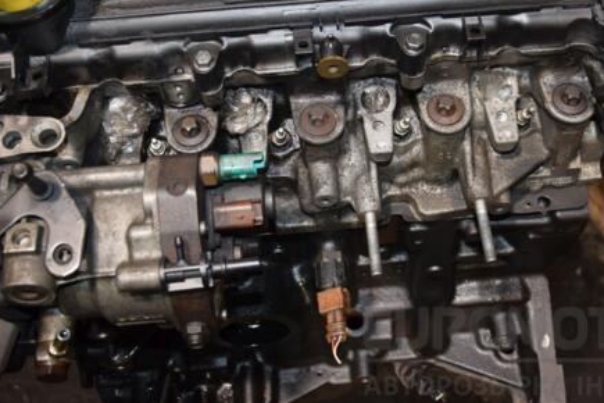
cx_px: 337
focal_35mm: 52
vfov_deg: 26.0
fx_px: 867
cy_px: 143
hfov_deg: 38.3
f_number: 5
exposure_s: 1/60
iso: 800
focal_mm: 25
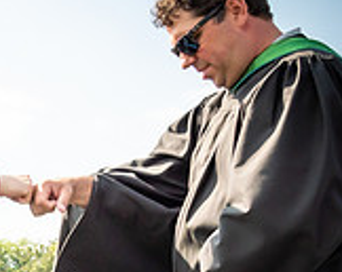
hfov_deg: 16.8
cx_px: -223
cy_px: 380
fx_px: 1010
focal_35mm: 100
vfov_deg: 14.5
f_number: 7.1
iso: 200
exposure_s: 1/500
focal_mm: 17
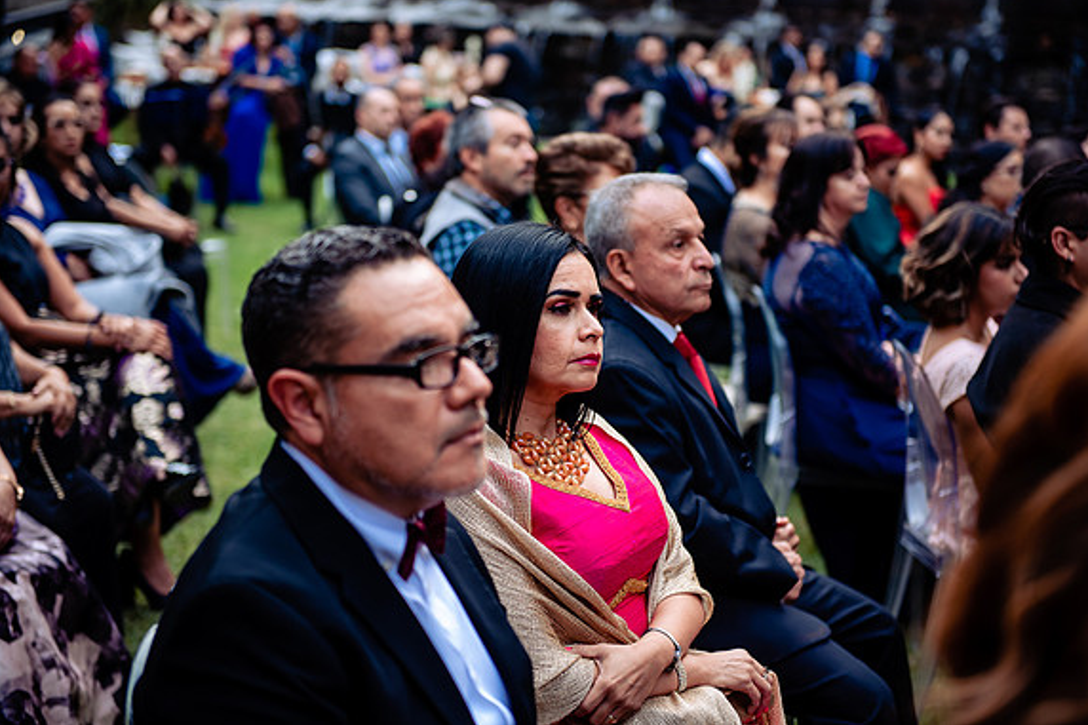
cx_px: 548
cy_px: 359
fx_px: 2145
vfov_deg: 19.2
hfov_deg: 28.5
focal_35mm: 71
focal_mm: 70
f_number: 2.8
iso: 320
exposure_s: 1/160
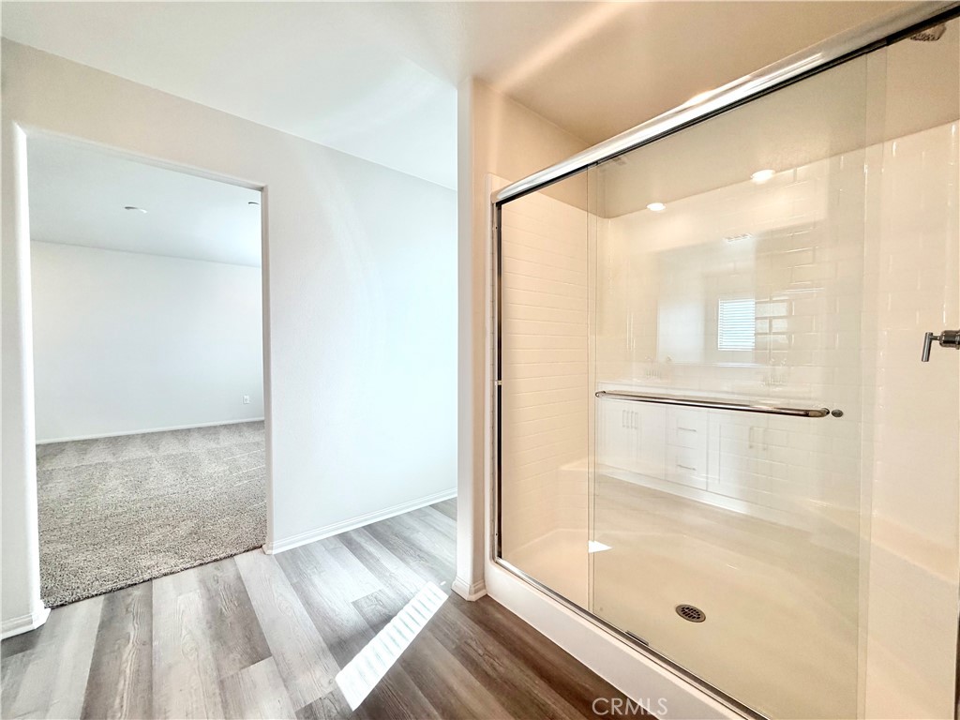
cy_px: 360
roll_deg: +0.0
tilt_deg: -1.5
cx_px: 480
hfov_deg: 102.1
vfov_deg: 85.7
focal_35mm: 14
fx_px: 388
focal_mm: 2.22
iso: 64
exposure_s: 1/120
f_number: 2.2
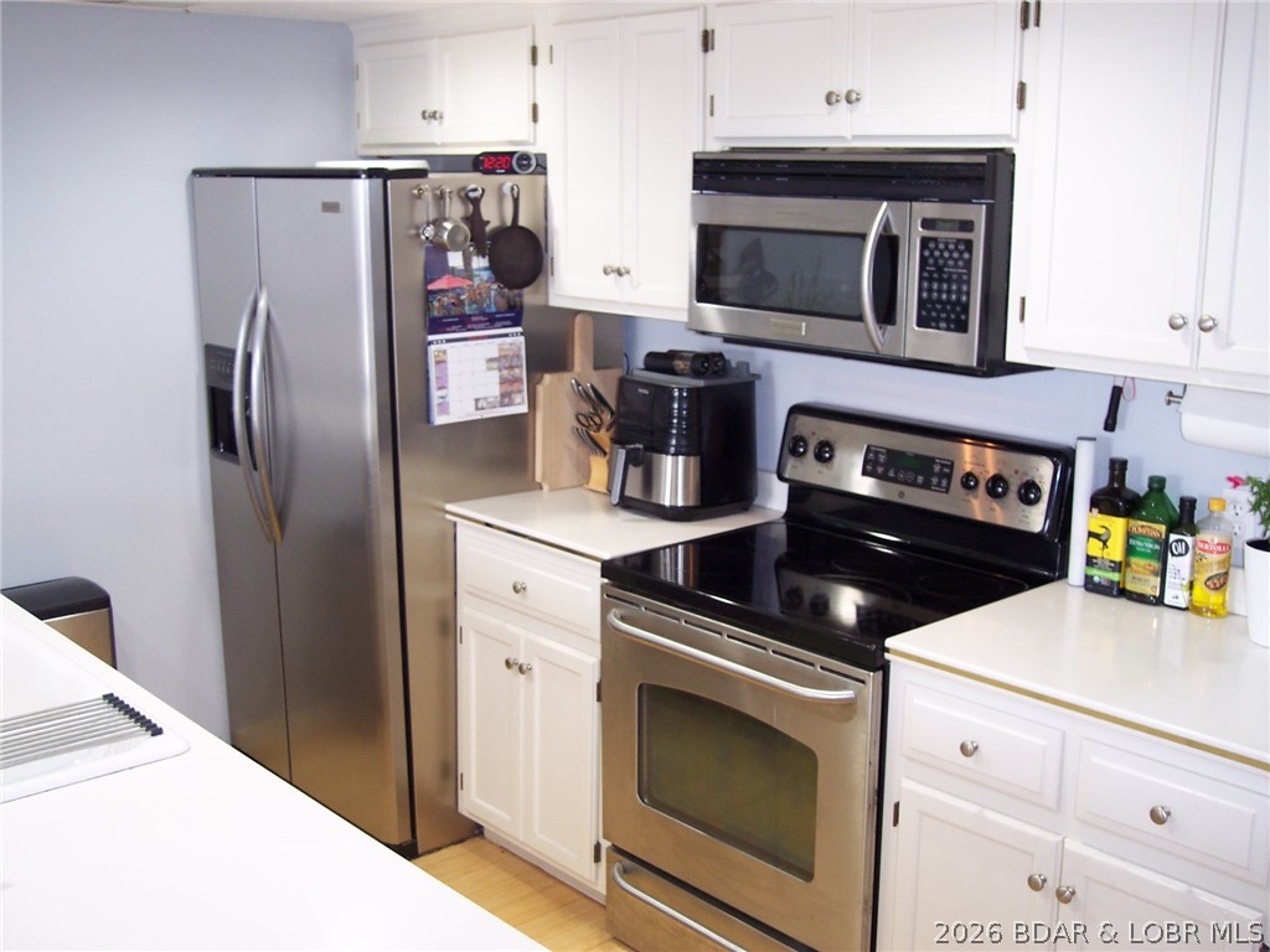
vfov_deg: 37.7
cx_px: 635
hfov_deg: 49.0
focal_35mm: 38
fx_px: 1394
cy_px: 476
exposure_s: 1/30
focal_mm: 8
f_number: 2.8
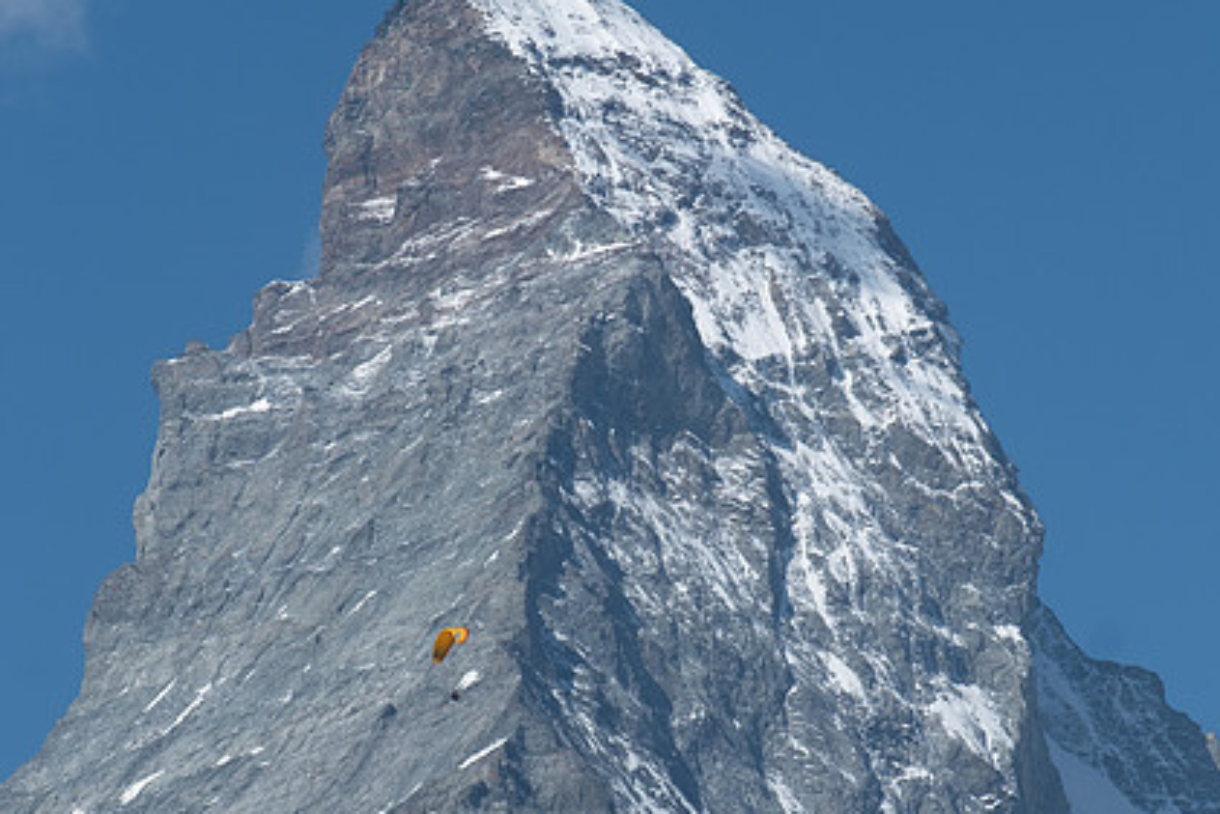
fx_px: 14000
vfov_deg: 3.3
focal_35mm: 413
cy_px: 511
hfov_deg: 5.0
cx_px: 701
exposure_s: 1/680
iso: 200
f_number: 7.1
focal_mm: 200
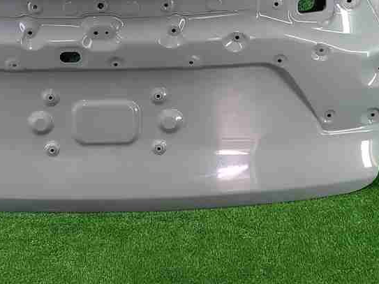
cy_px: -26
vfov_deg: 20.4
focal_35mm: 69
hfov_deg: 28.0
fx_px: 755
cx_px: 127
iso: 119
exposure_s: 1/50
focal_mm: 5.4
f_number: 1.8
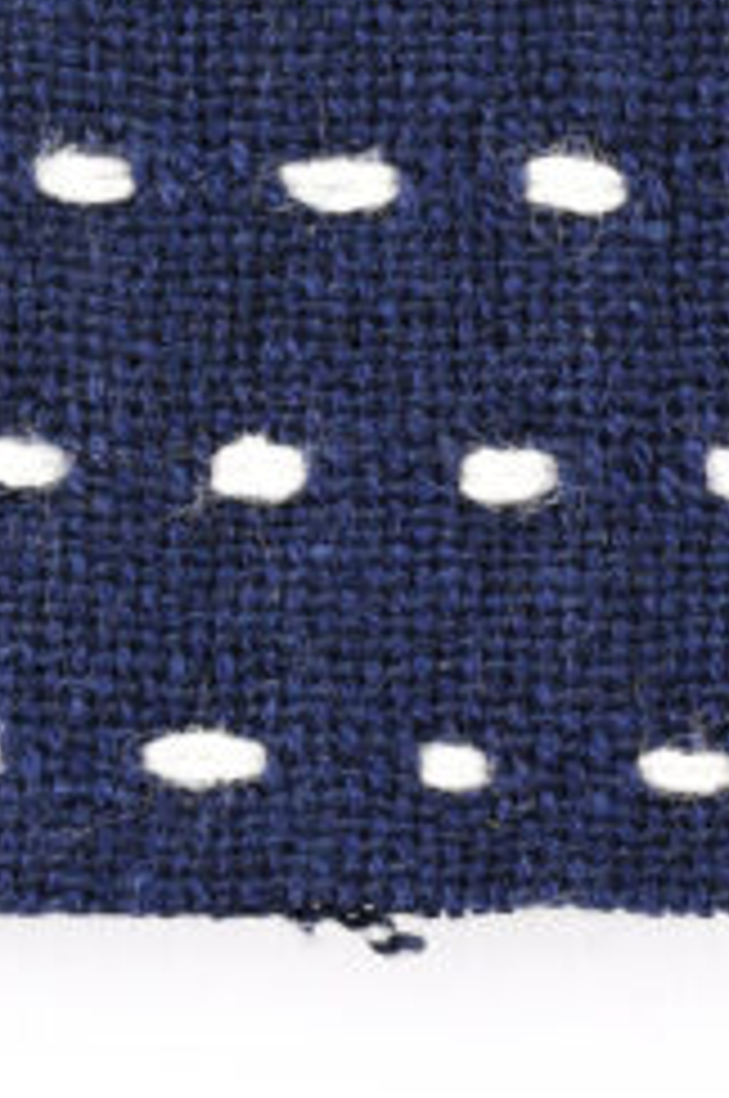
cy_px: -864
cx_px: 256
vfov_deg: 6.4
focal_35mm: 315
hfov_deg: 4.4
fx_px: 9595
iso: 100
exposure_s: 1/10
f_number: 8
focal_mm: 50
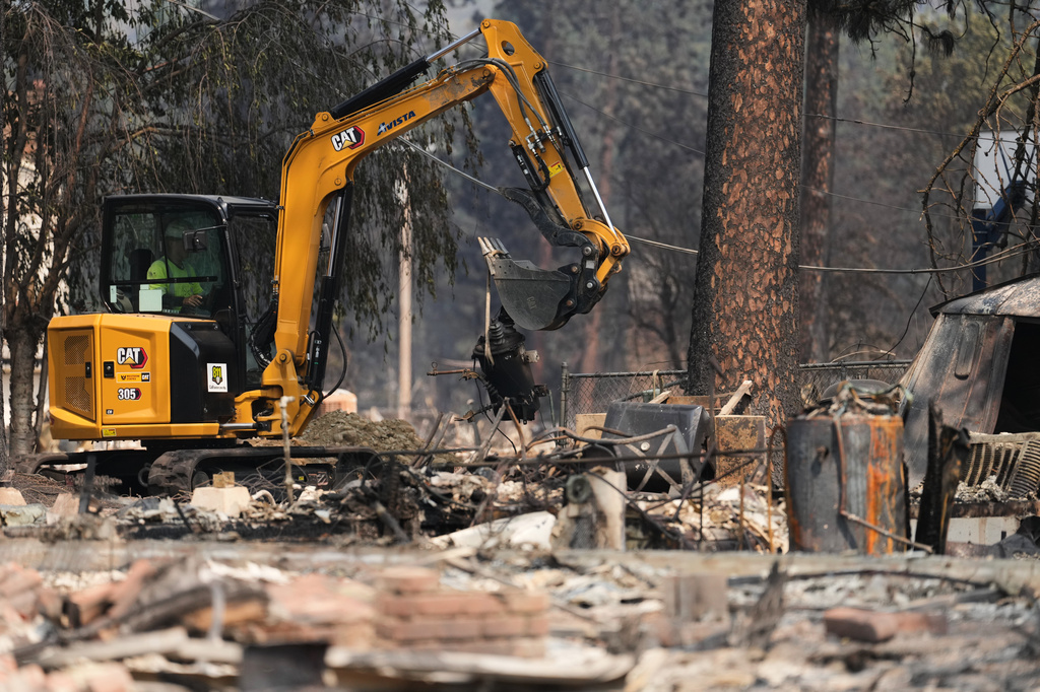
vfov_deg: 6.9
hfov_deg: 10.3
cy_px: 346
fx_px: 5776
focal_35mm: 200
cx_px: 520
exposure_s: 1/6400
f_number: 3.2
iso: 640
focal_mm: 200
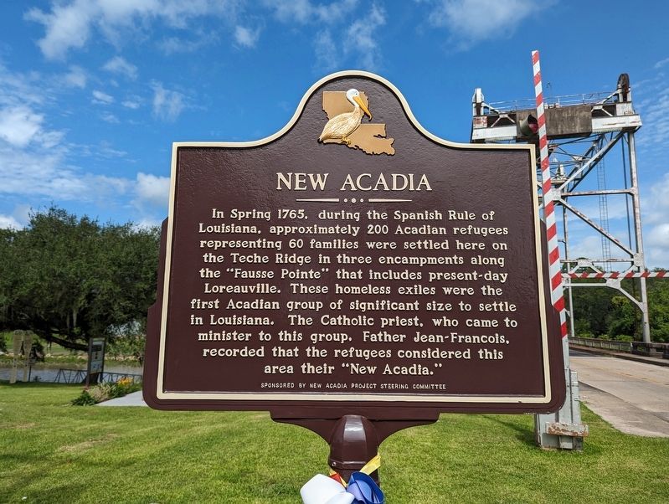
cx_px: 334
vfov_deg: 57.0
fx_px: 465
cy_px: 252
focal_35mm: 24
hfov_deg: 71.5
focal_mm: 6.81
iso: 40
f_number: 1.85
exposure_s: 1/2513
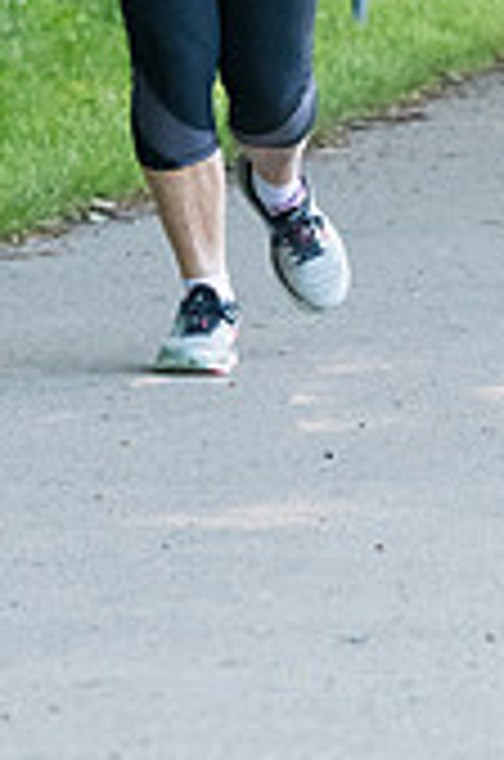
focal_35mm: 681
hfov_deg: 2.0
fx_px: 14359
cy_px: -202
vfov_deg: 3.0
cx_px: 196
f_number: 5.6
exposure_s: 1/1600
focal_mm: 170
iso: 4000
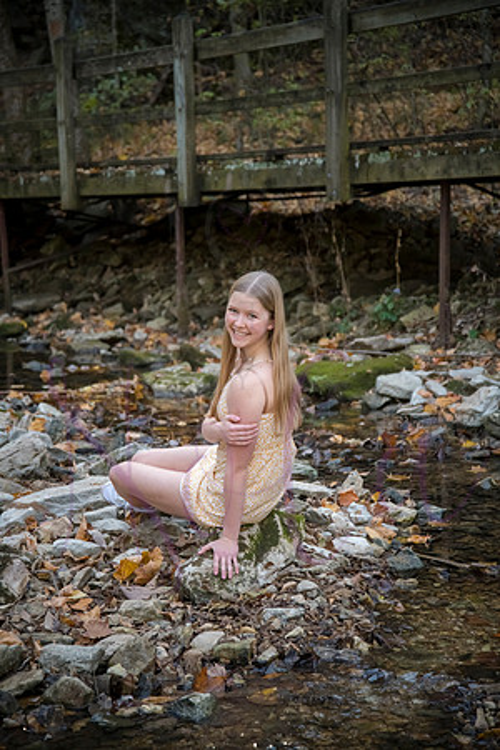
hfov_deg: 16.1
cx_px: 250
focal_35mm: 85
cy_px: 375
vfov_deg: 23.9
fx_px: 1771
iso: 800
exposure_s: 1/320
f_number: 4.5
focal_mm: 85
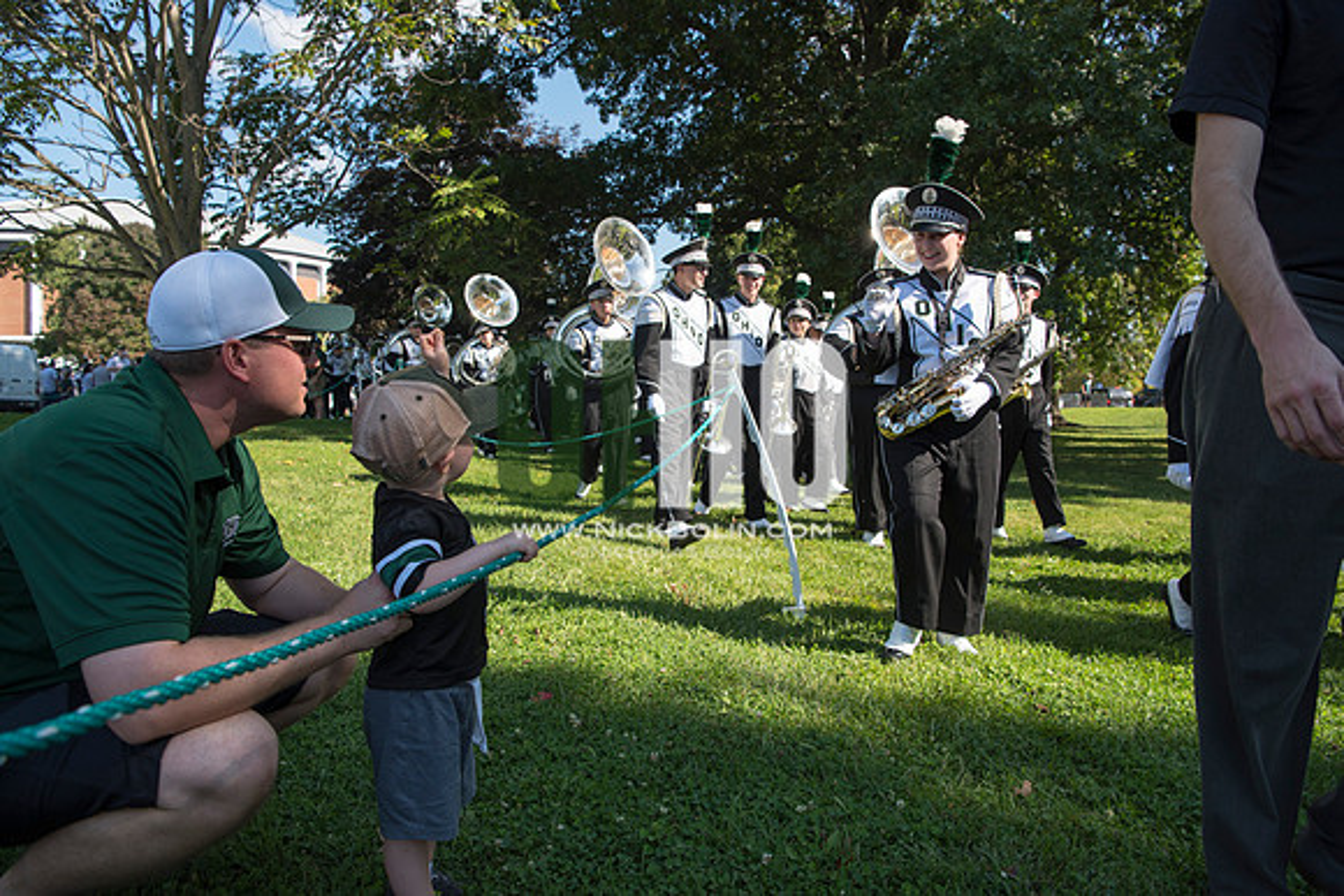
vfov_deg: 53.2
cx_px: 672
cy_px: 448
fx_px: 896
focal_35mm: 24
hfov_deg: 73.7
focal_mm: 24
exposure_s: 1/800
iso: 200
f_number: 5.6
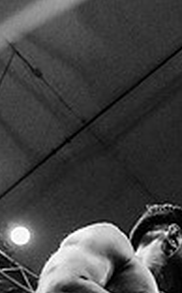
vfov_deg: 21.7
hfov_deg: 13.4
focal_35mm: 91
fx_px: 725
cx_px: 280
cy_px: 315
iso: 5000
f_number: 2.8
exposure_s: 1/1000
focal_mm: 24
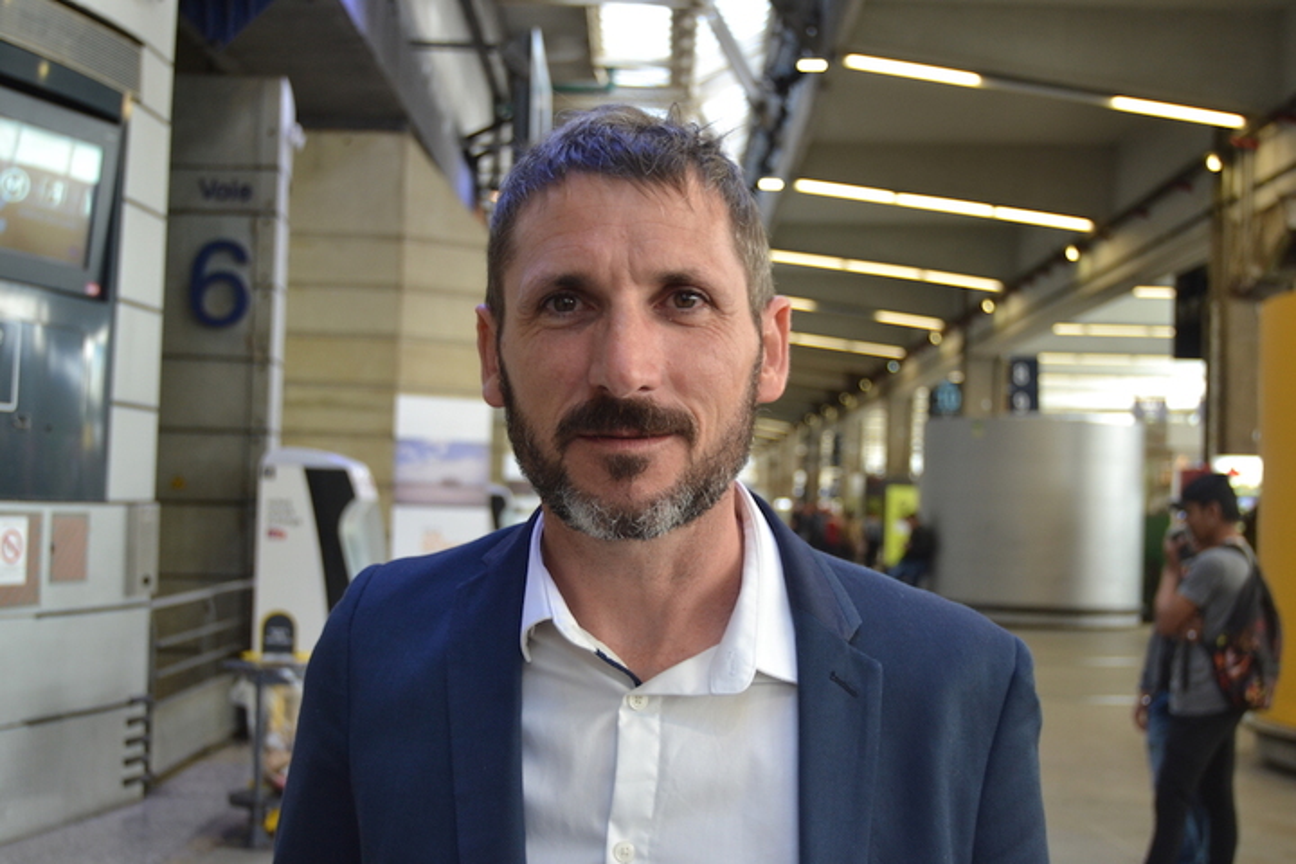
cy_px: 432
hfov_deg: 42.3
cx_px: 648
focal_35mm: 46
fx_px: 1674
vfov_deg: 28.9
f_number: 4.2
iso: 450
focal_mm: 31
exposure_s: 1/60
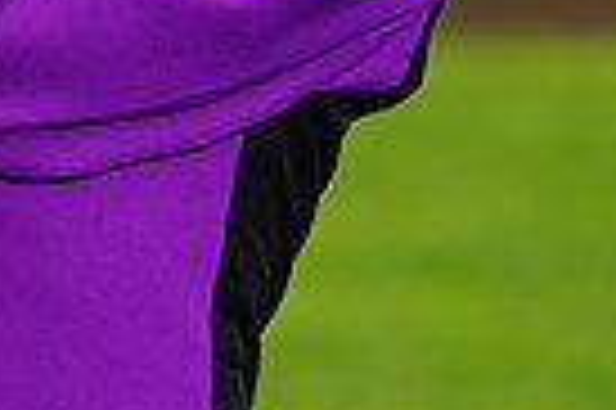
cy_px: -351
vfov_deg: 1.4
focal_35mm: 973
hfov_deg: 2.1
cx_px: -315
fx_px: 16629
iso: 100
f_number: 7.1
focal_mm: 229
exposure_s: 1/200
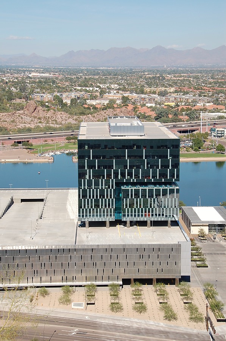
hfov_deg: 18.9
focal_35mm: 72
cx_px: 113
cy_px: 170
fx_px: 680
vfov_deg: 28.1
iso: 200
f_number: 11
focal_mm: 48
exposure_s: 1/400
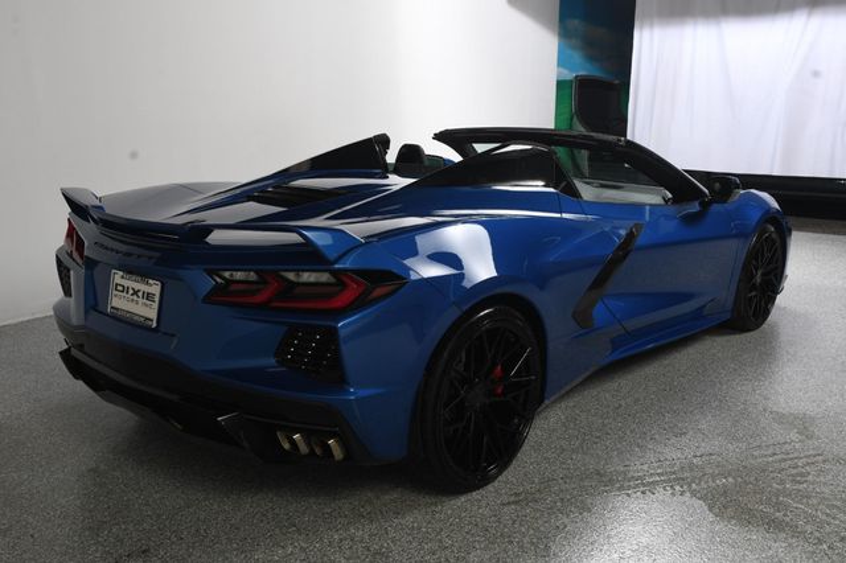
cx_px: 423
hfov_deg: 53.2
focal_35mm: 36
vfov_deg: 36.8
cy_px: 282
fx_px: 846
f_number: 11
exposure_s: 1/160
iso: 100
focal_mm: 24
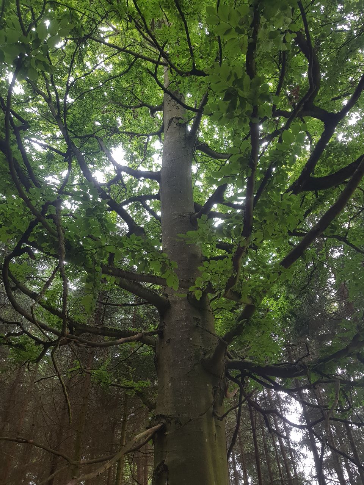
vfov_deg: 67.3
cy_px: 242
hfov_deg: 53.1
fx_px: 365
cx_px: 182
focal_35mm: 26
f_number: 1.7
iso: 40
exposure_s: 1/61
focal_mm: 4.2
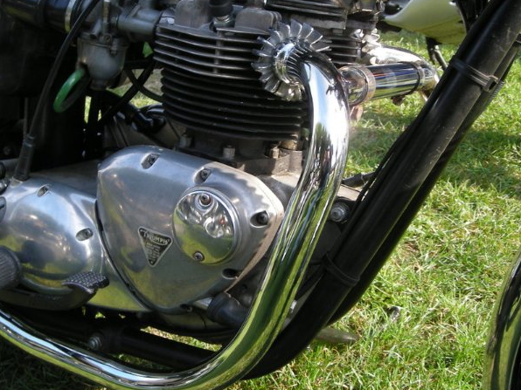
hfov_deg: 40.4
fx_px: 707
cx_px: 229
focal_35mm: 47
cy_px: 165
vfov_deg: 30.8
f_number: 2.8
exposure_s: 1/130
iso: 50
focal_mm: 5.7
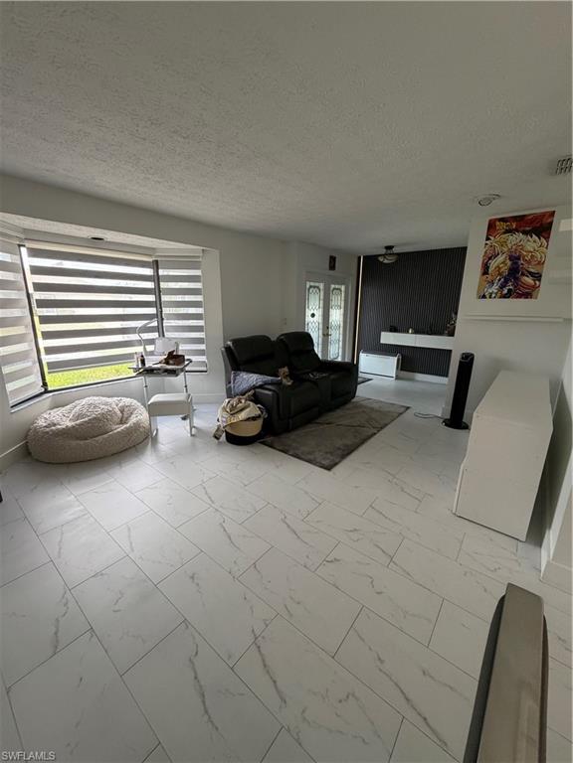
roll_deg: -0.7
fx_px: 309
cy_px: 382
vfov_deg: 102.1
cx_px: 286
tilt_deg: -14.1
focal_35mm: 14
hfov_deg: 85.7
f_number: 2.2
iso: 200
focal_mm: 2.22
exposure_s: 1/120
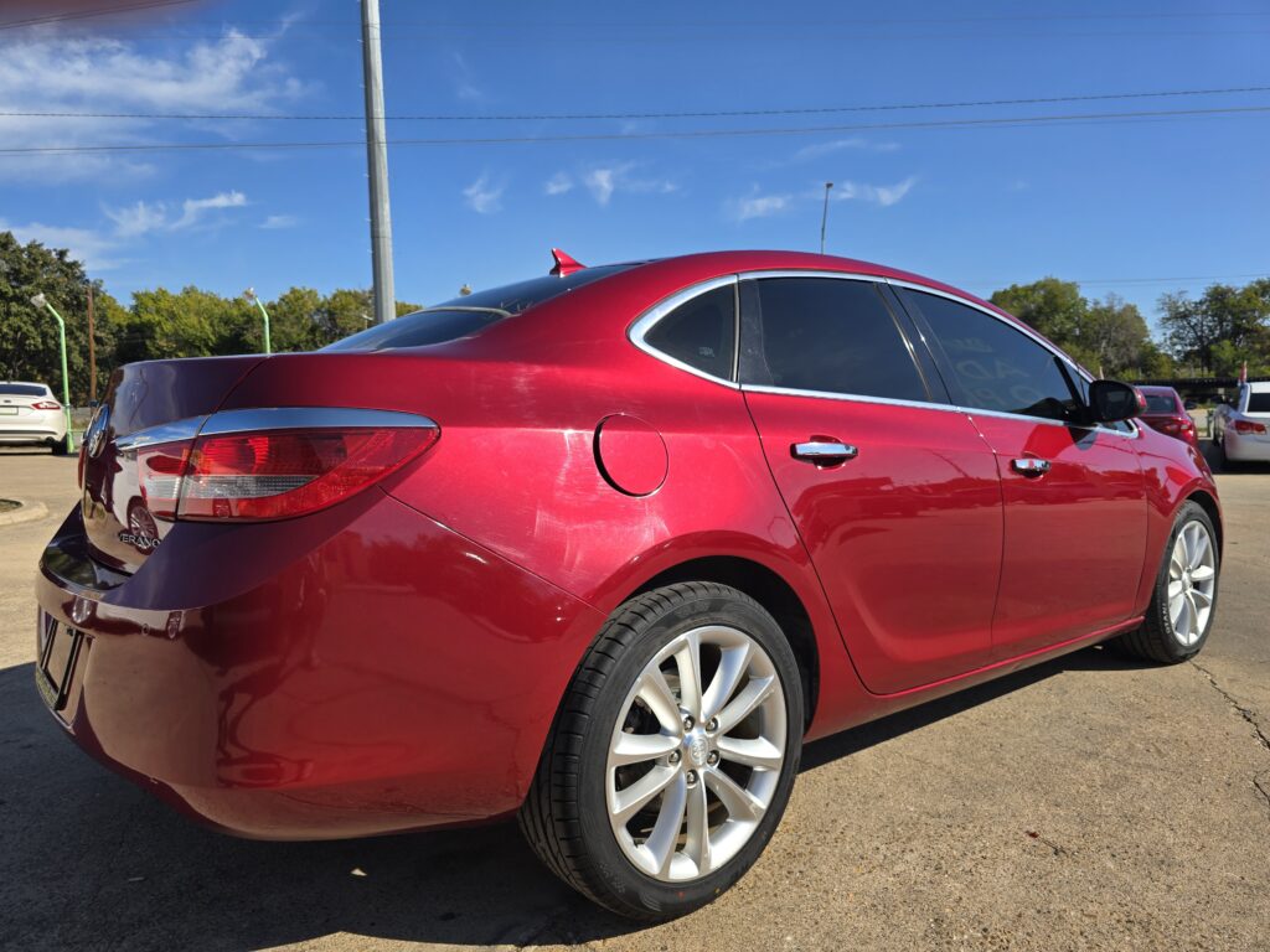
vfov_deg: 58.9
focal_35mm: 23
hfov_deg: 73.9
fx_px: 844
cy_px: 476
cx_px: 635
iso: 12
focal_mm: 6.3
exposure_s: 1/914
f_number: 1.7
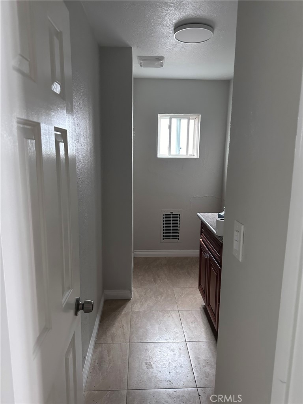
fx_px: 280
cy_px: 202
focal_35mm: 24
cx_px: 152
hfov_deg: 56.8
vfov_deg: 71.6
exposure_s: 1/60
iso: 500
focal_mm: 6.86
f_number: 1.78
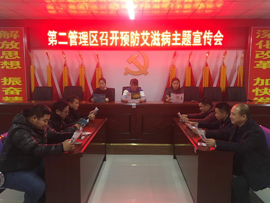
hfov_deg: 61.7
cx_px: 135
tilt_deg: -6.0
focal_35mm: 29
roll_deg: +0.3
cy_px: 102
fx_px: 226
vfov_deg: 48.2
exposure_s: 1/33
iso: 125
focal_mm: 4.15
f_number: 2.2
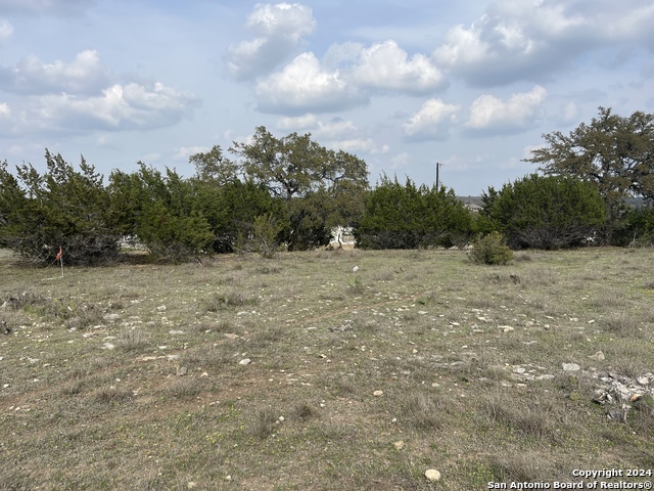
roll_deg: -0.1
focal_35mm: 25
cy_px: 246
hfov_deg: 69.4
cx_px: 327
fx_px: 472
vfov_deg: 54.9
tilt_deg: -6.1
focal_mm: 5.1
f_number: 1.6
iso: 32
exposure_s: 1/3559
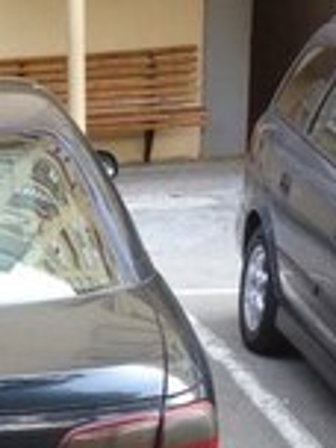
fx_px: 1398
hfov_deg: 13.1
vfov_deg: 17.4
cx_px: -136
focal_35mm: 108
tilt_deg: -16.7
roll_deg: +4.0
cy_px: 539
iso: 50
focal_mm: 4.12
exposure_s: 1/60
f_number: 2.4
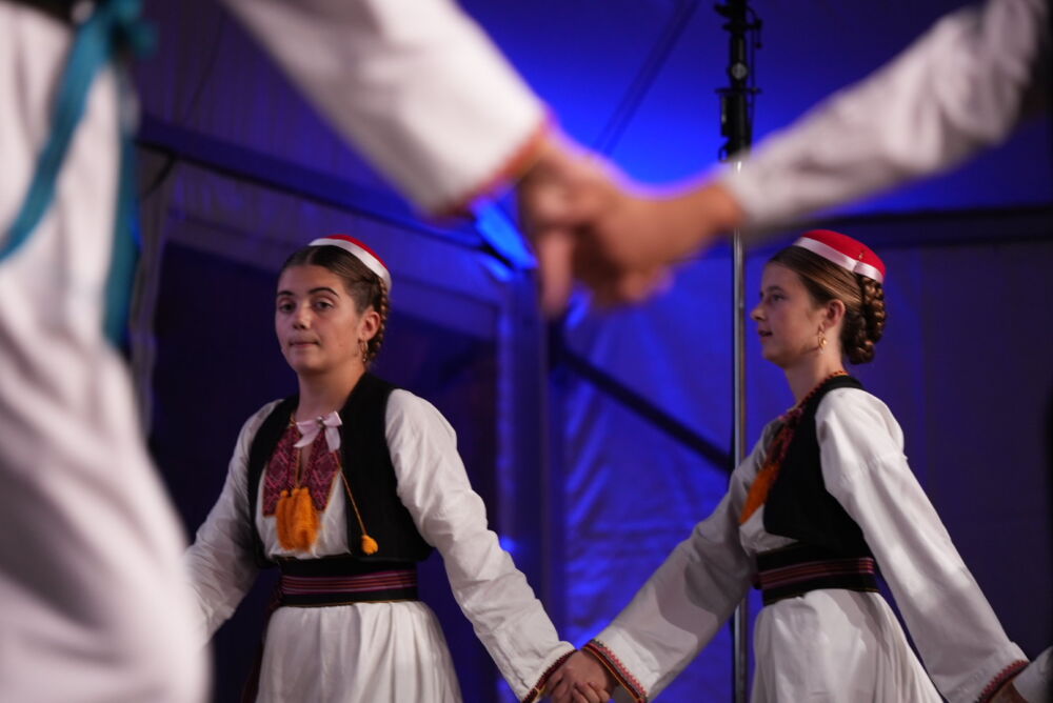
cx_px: 526
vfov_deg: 7.5
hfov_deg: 11.2
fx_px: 5385
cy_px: 352
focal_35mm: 184
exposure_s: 1/200
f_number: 4
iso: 1600
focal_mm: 184
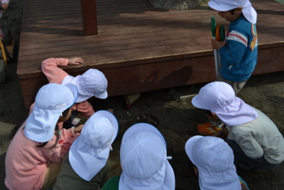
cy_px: 95
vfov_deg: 34.2
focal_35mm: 39
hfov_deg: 49.5
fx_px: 308
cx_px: 142
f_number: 5.6
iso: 100
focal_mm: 26
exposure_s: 1/500
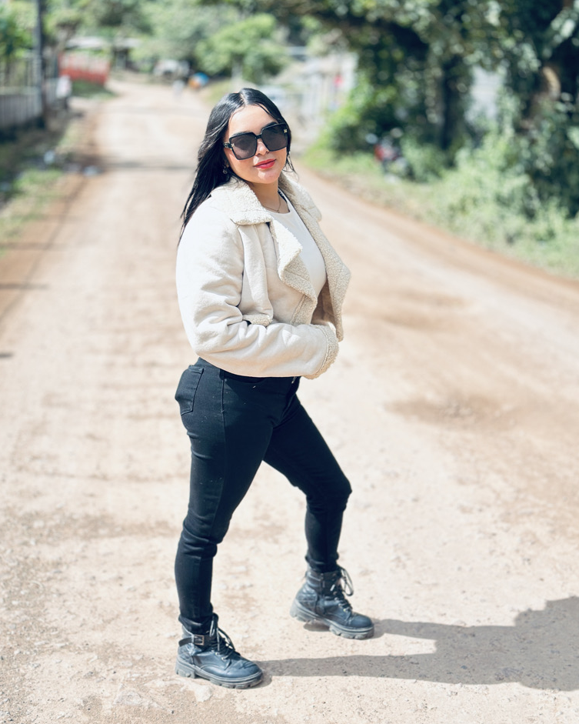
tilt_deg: -12.8
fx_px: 1092
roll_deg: -6.0
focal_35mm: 51
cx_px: 291
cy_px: 368
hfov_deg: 29.7
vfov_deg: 36.7
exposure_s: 1/3155
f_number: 1.78
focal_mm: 6.86
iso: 80
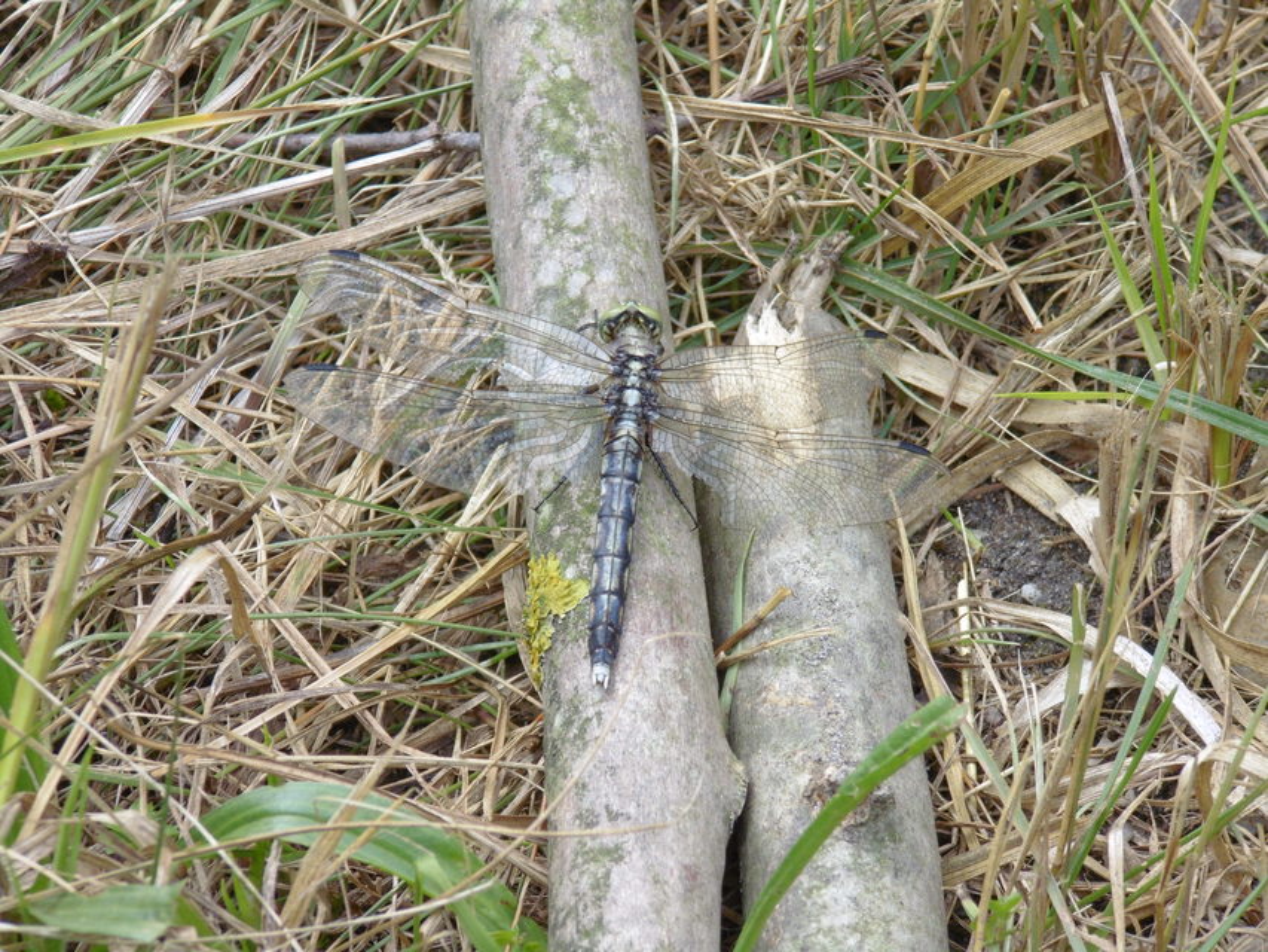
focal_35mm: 420
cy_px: 476
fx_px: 15387
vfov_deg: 3.5
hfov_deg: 4.7
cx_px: 634
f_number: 5.9
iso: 100
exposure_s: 1/200
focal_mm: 77.4
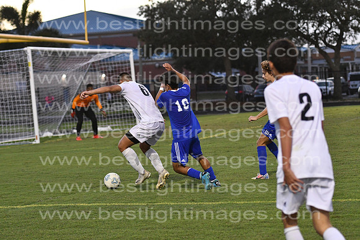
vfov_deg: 10.8
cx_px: 180
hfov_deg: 16.1
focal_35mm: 128
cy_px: 120
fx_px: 1275
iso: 3200
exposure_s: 1/800
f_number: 3.2
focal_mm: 85
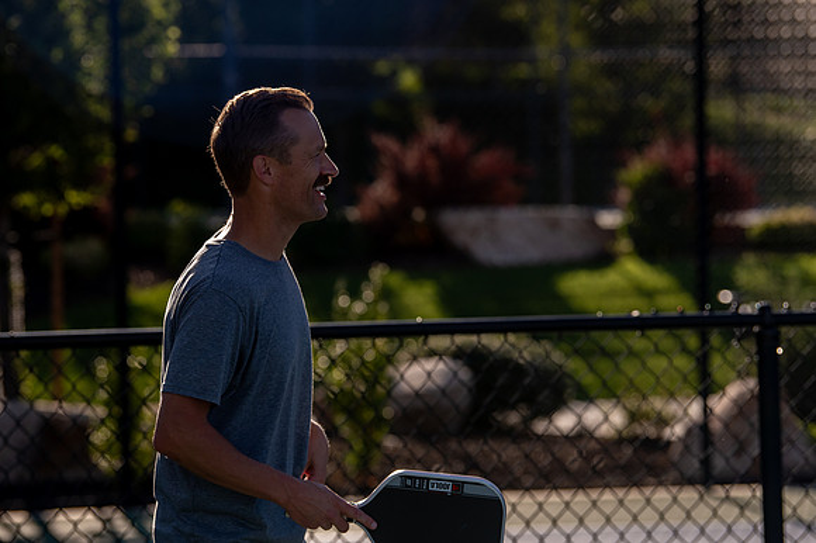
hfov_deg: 11.6
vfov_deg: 7.7
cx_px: 378
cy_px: 247
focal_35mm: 178
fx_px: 4029
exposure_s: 1/2000
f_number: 4
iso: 200
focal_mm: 130
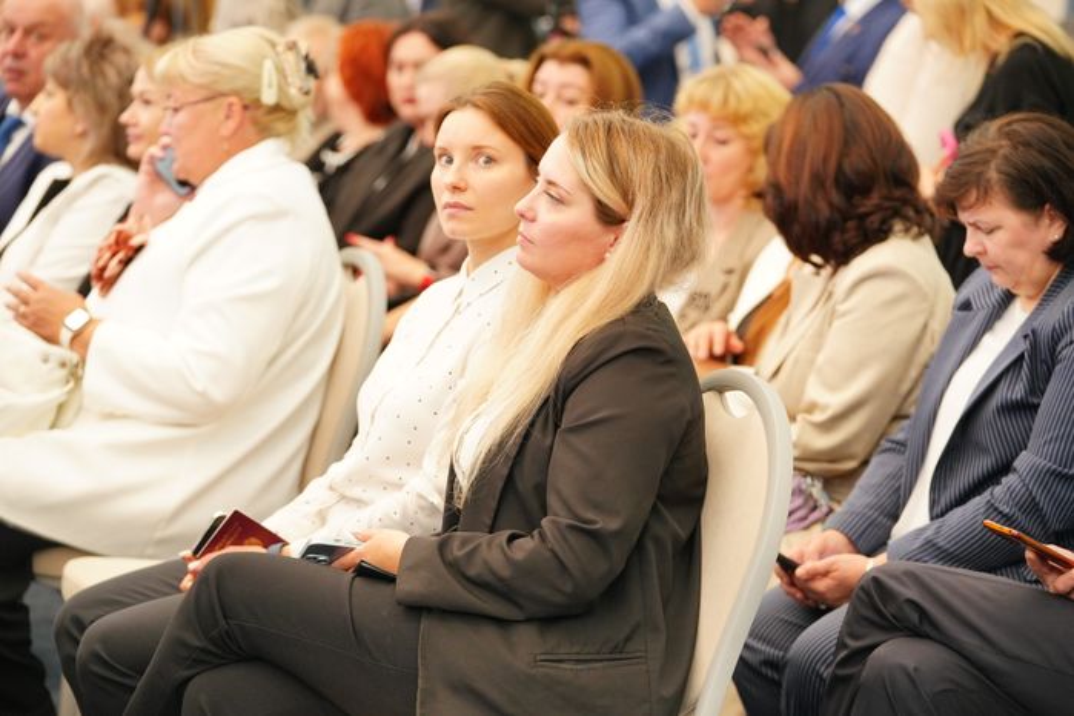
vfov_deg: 11.2
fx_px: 3639
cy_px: 358
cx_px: 537
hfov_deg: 16.8
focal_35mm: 122
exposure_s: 1/160
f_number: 4
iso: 2000
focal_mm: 122
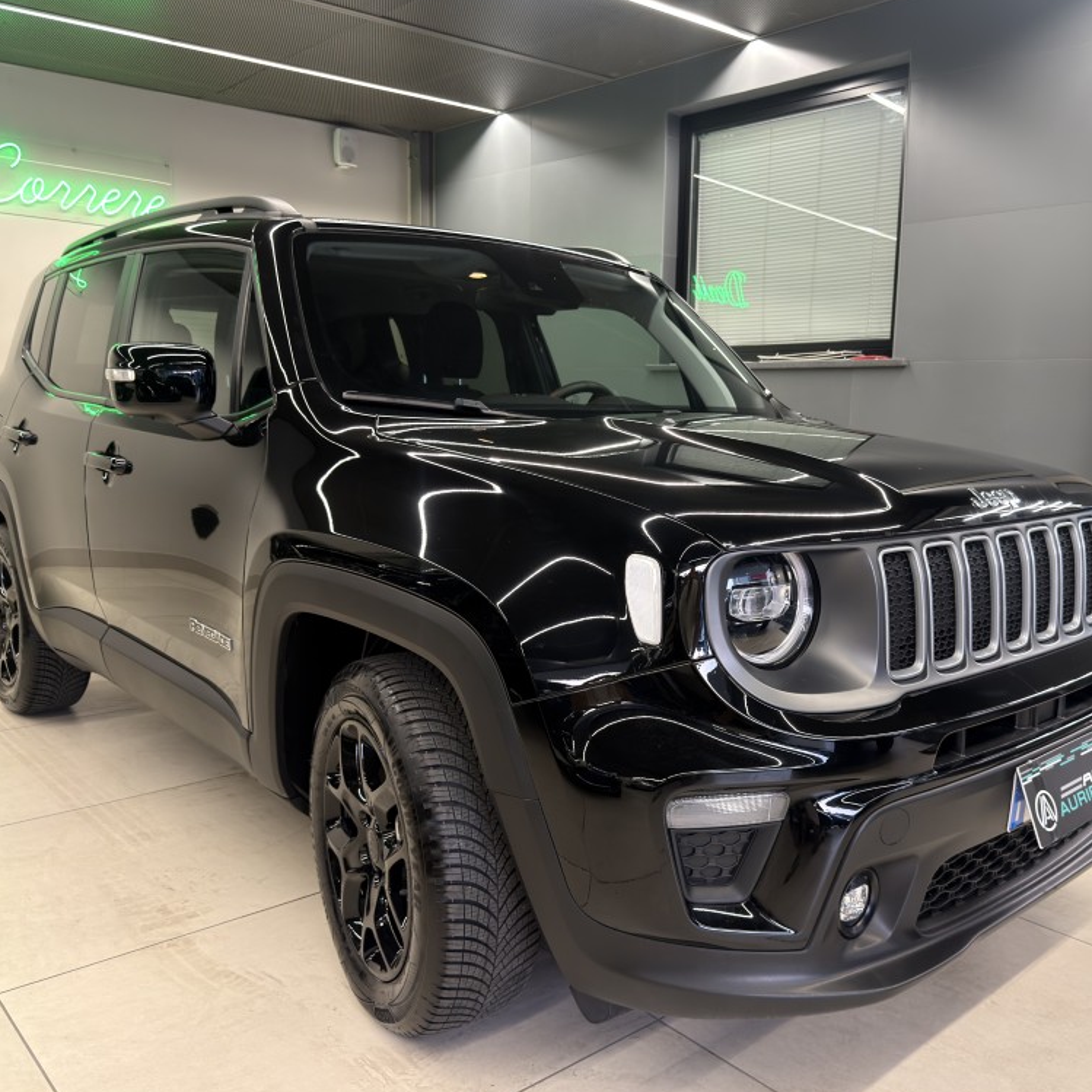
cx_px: 650
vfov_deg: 55.6
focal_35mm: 29
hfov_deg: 55.3
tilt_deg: -8.5
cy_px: 553
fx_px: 1035
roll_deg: -1.4
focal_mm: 6.76
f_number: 1.78
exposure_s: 1/33
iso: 200
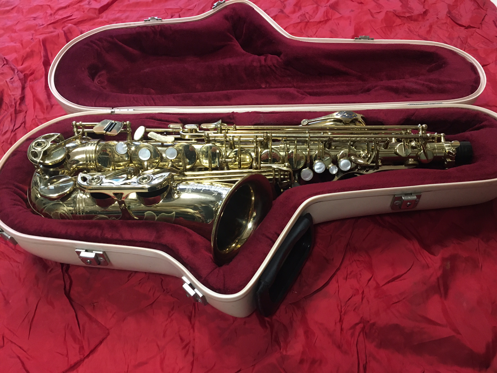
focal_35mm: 29
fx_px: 416
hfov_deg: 61.7
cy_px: 186
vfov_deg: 48.2
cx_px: 248
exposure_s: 1/20
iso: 200
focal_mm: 4.15
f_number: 2.2
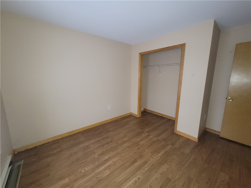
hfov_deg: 106.2
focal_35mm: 13
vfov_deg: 89.9
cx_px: 126
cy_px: 94
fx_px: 94
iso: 320
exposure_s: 1/60
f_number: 2.2
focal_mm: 2.2
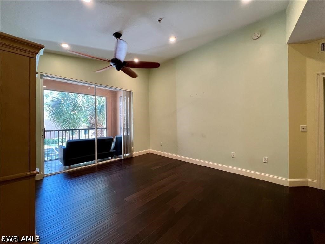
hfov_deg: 106.2
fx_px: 122
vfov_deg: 89.9
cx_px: 162
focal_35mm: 13
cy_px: 122
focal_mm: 1.57
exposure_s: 1/60
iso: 200
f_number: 1.8
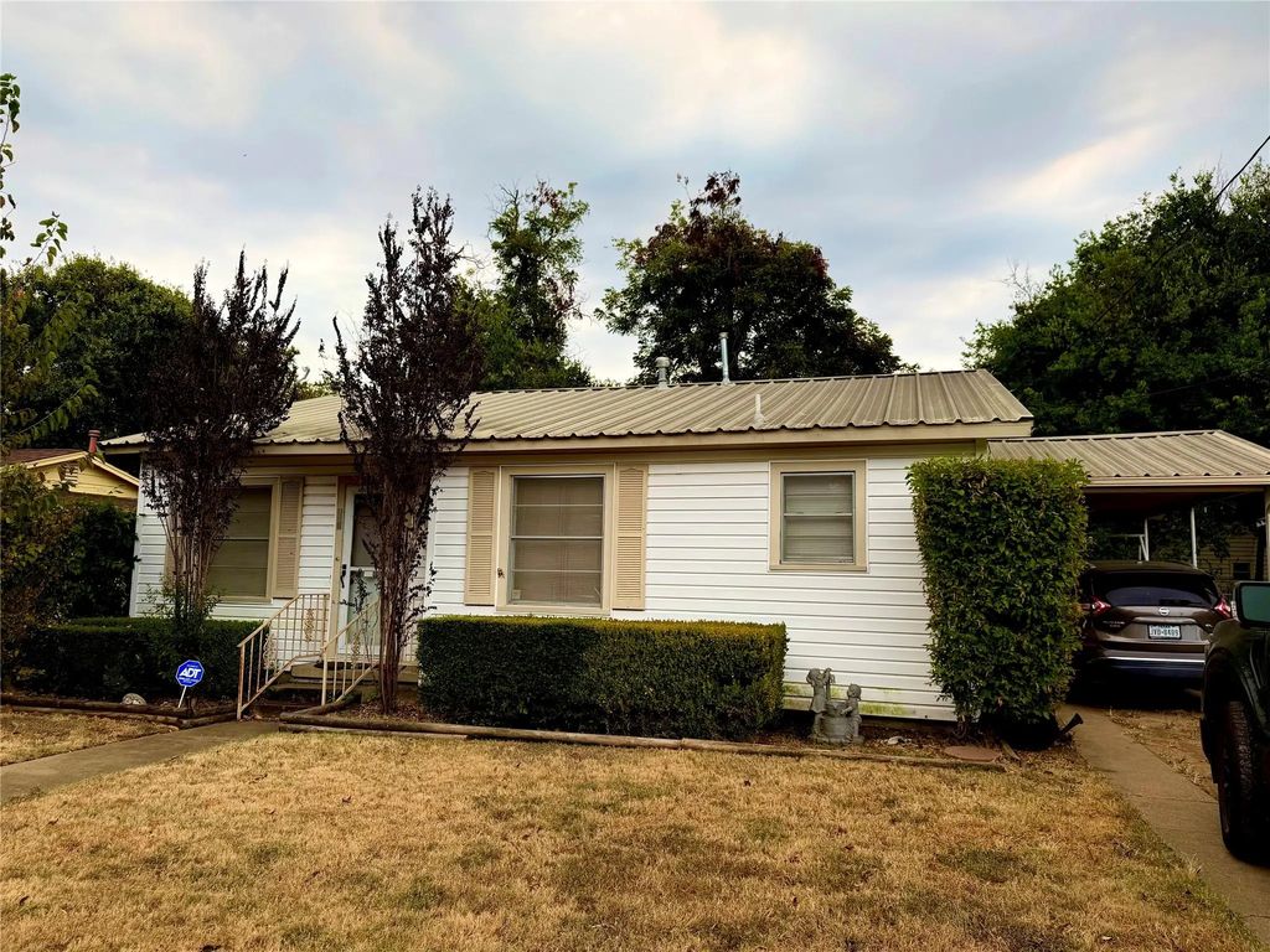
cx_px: 635
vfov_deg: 56.8
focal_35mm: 24
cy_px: 476
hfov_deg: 71.6
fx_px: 881
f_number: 1.78
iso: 80
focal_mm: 6.76
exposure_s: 1/2000
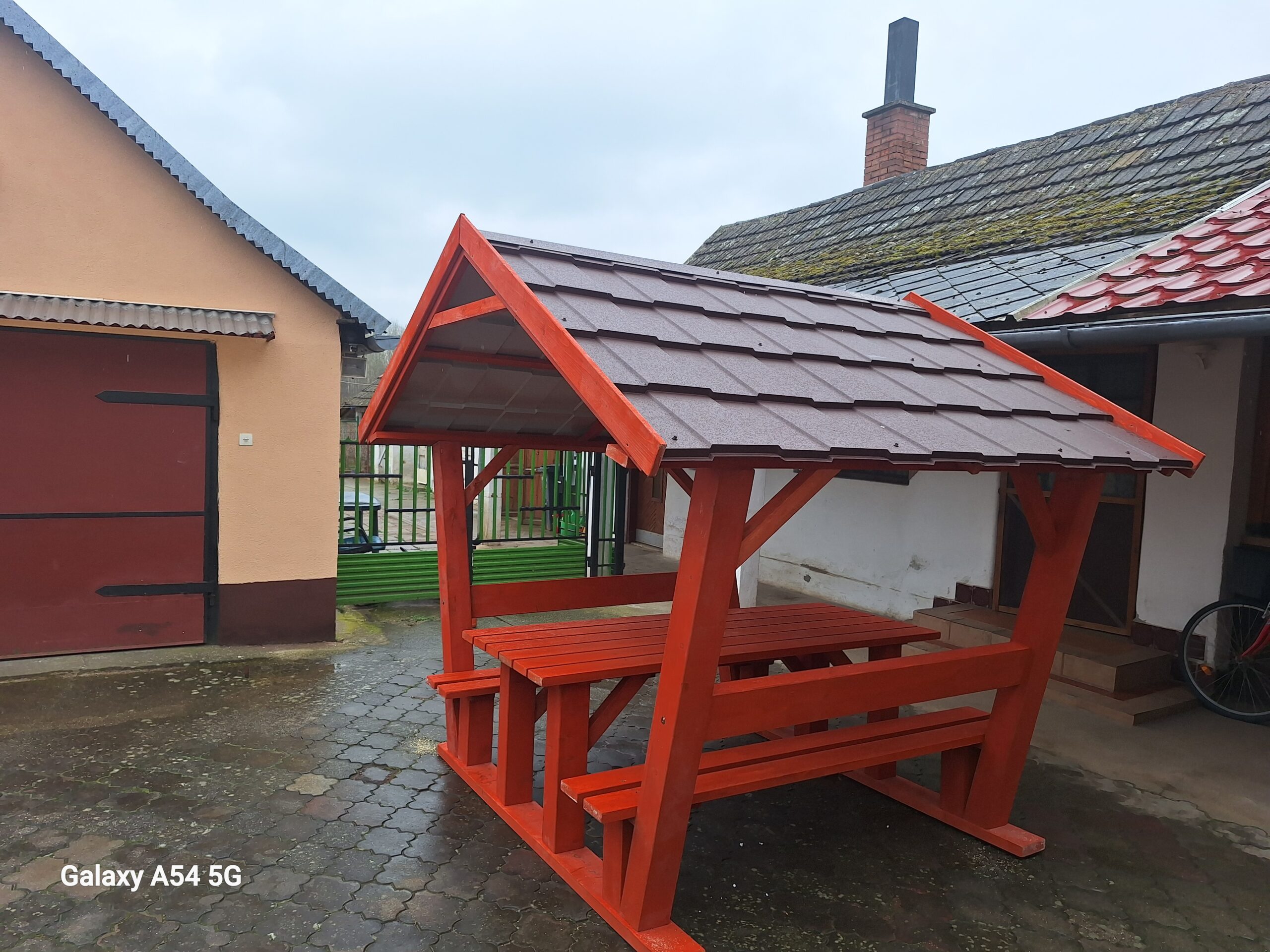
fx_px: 844
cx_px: 635
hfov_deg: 73.9
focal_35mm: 23
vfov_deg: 58.9
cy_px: 476
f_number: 1.8
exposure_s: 1/600
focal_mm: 5.54
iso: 40
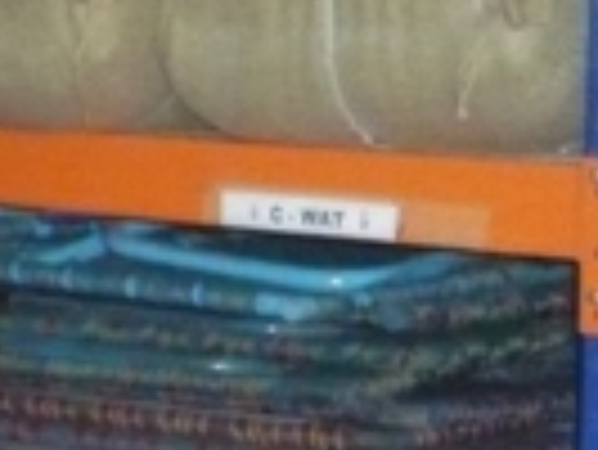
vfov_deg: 9.4
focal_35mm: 154
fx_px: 2663
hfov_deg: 12.1
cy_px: -176
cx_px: -351
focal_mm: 5.2
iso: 640
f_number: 3
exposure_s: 1/30
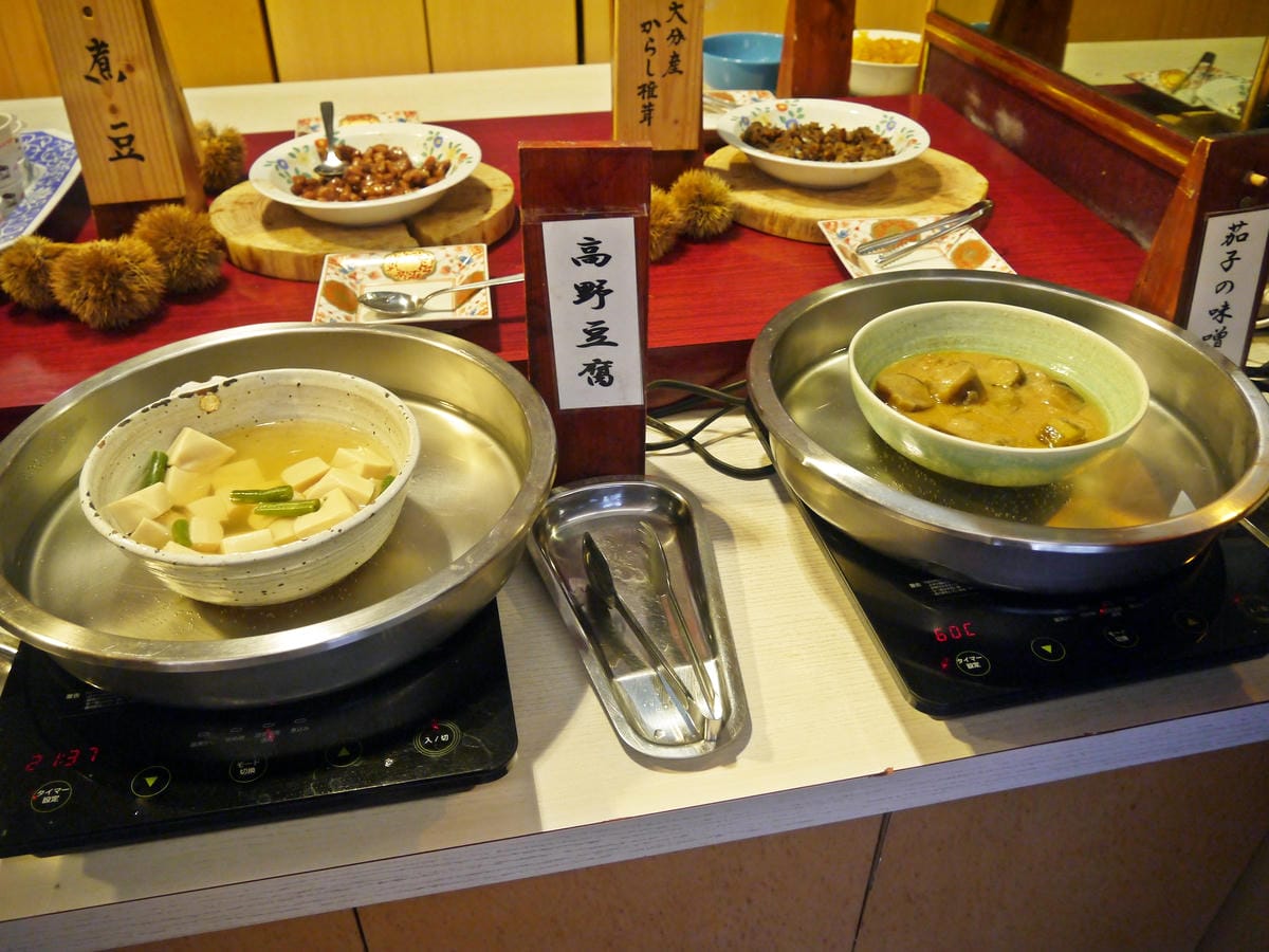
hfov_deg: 63.4
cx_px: 634
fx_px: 1026
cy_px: 476
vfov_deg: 49.7
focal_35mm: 28
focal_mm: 14
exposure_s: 1/125
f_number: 3.5
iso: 640
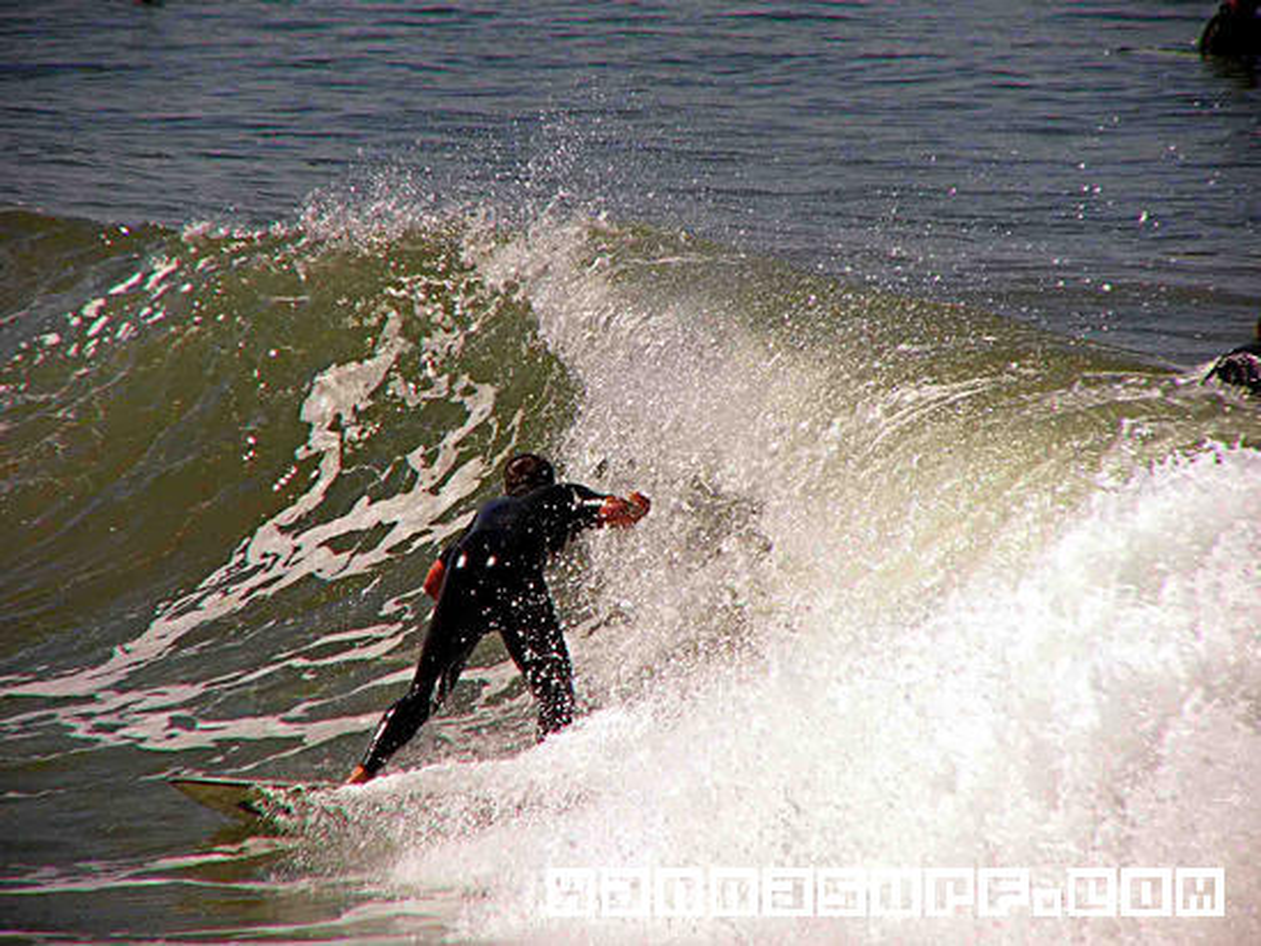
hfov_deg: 4.9
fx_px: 14720
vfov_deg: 3.7
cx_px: 630
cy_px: 473
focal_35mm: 404
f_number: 5.6
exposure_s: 1/1000
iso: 50
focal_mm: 67.3
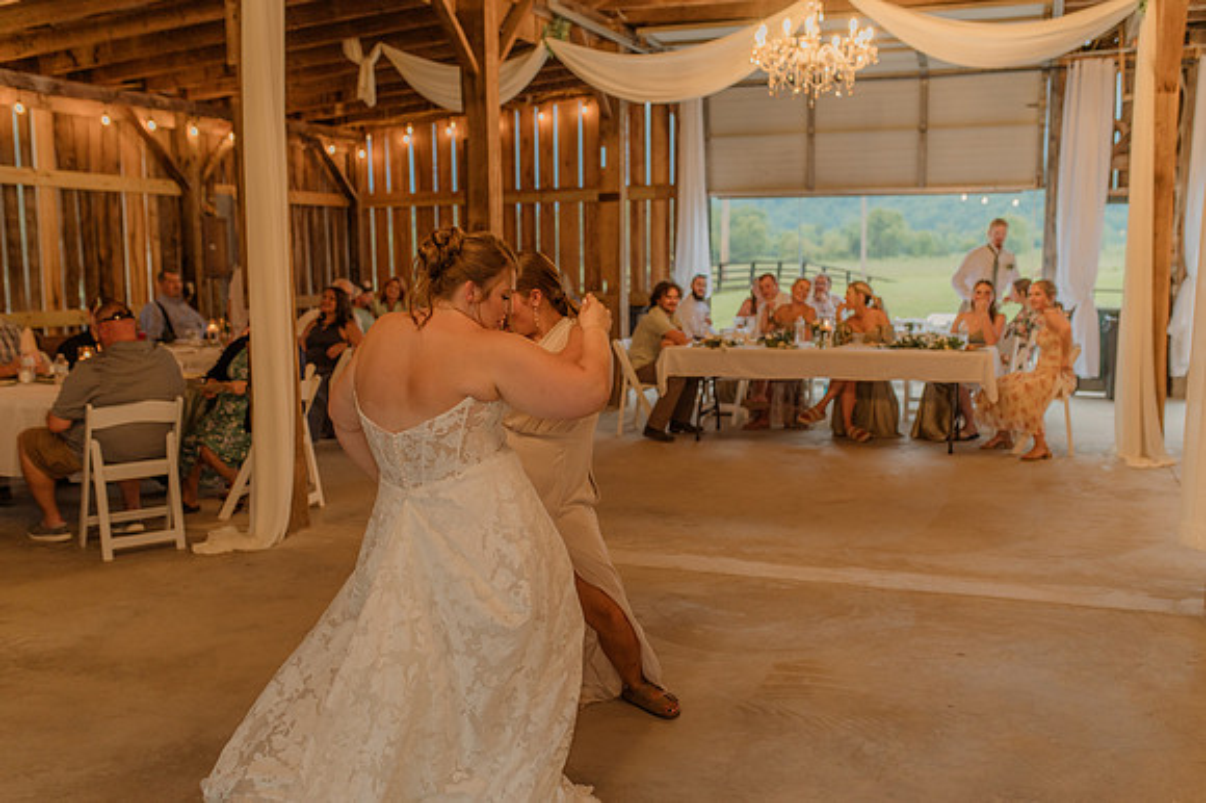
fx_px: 1172
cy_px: 402
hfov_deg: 54.5
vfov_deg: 37.8
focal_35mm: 35
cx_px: 603
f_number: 2.5
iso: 640
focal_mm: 35
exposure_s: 1/200
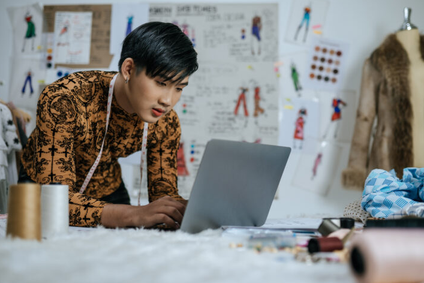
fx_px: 448
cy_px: 141
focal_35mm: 38
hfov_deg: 50.7
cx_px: 218
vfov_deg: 35.1
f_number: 1.8
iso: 200
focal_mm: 35
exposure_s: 1/200
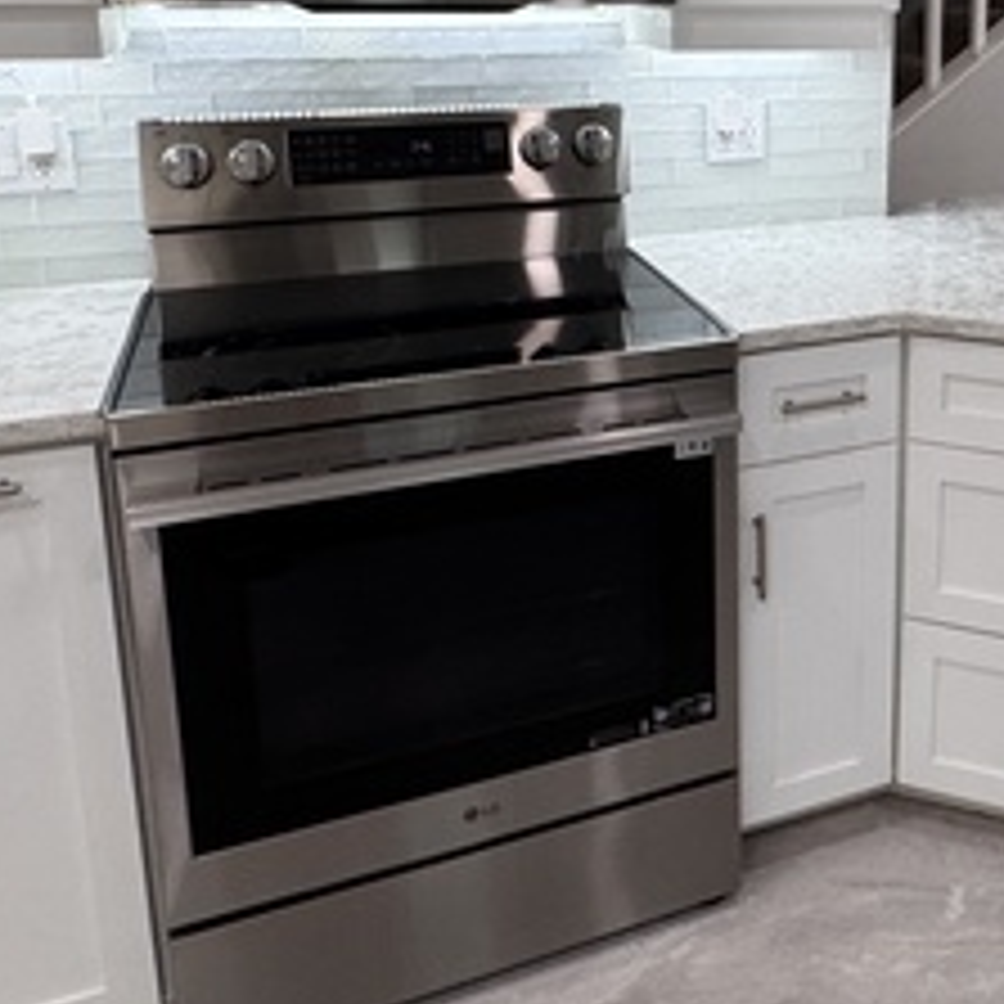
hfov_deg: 42.0
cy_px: 207
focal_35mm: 37
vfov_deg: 43.0
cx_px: 862
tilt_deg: -11.4
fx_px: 1214
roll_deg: -1.2
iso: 125
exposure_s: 1/120
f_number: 2.2
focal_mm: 2.22
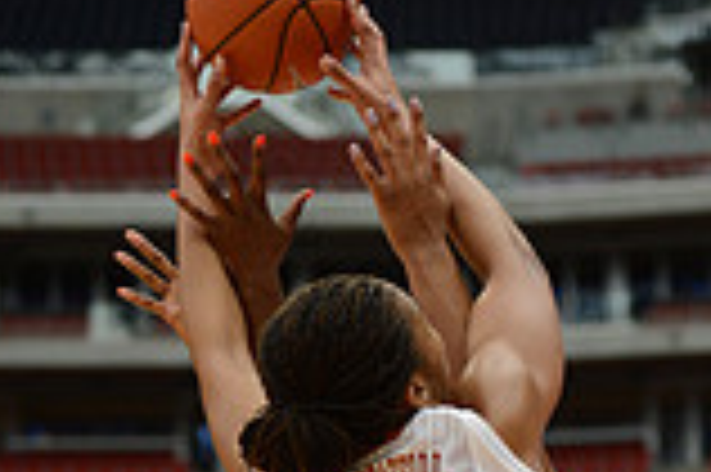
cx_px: 540
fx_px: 3946
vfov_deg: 6.7
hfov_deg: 10.3
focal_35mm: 200
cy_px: 868
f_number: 2.8
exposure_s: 1/1250
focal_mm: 70
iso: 1000
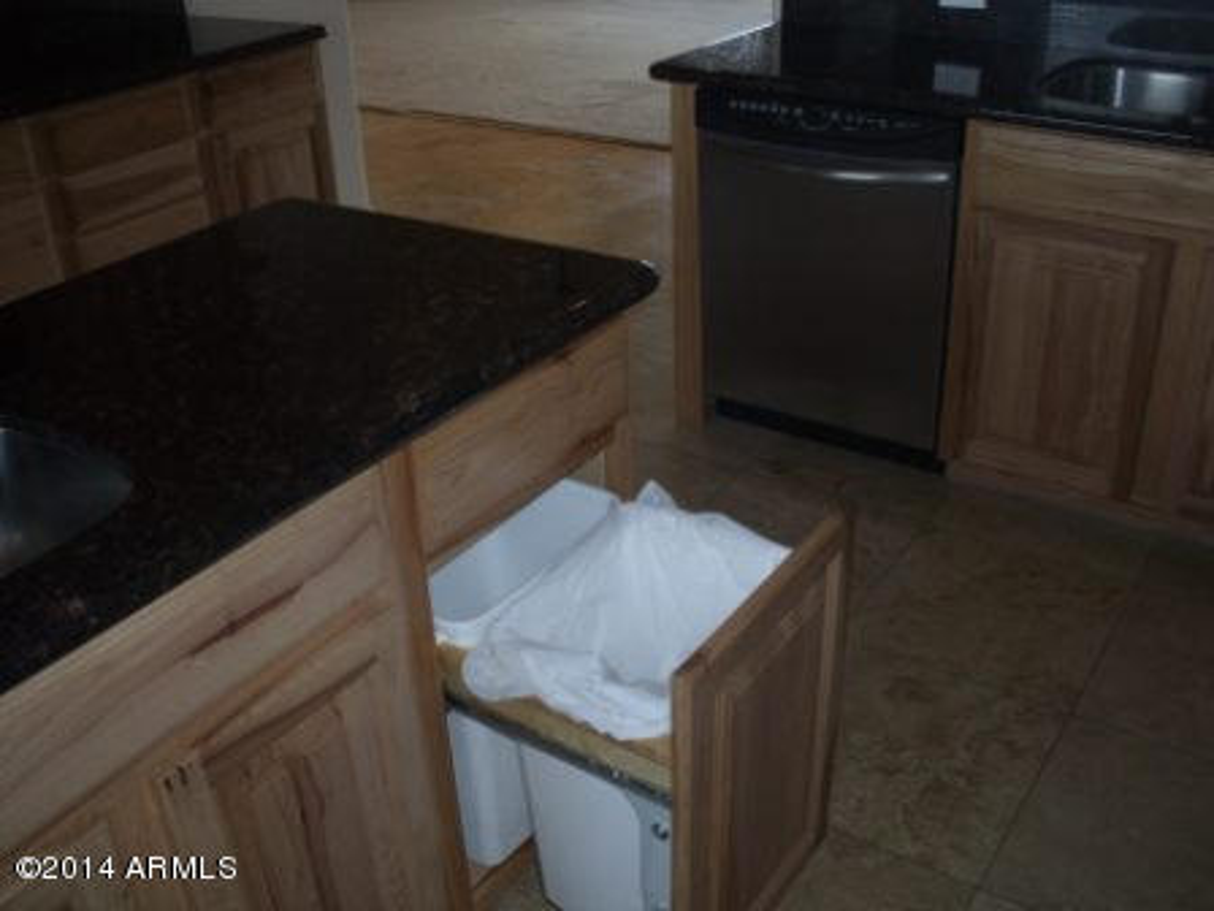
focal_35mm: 38
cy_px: 456
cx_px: 607
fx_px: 1333
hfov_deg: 49.0
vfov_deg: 37.7
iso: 200
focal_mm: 6.3
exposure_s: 1/60
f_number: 2.9
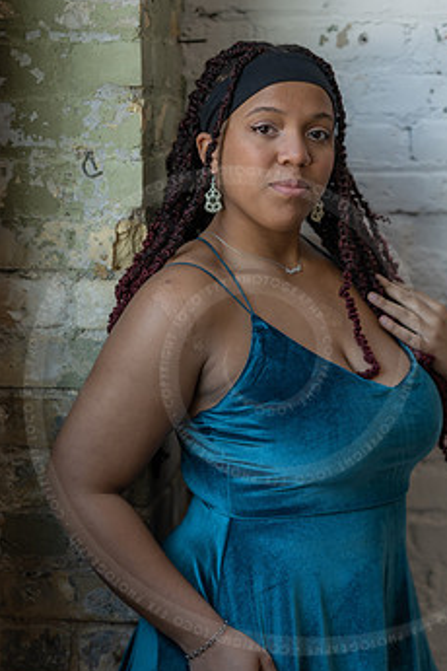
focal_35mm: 111
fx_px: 2067
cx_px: 286
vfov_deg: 18.4
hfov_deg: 12.3
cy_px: 403
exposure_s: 1/200
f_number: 1.8
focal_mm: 85
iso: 320
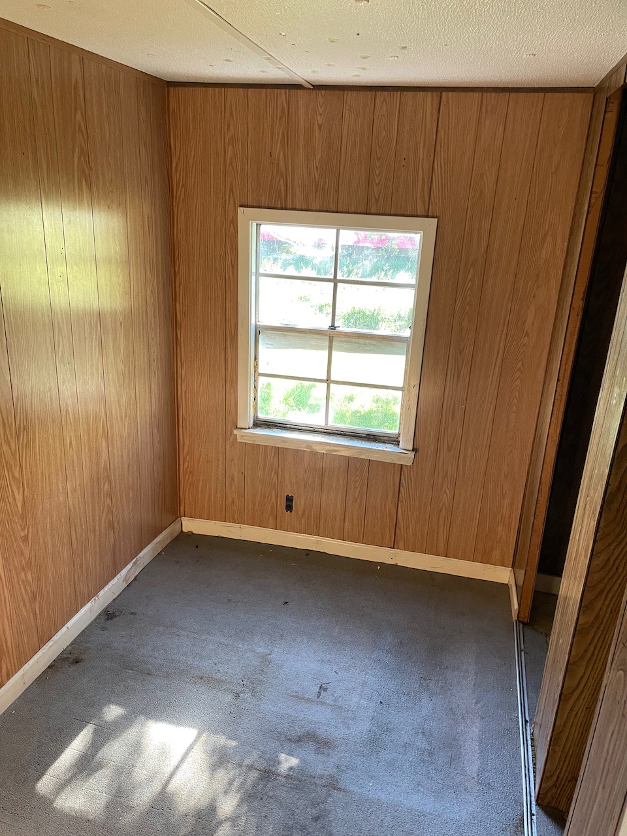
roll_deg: -1.6
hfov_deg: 53.1
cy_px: 418
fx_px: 628
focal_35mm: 26
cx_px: 314
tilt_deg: -17.4
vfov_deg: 67.3
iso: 125
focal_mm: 4.2
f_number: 1.6
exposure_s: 1/79
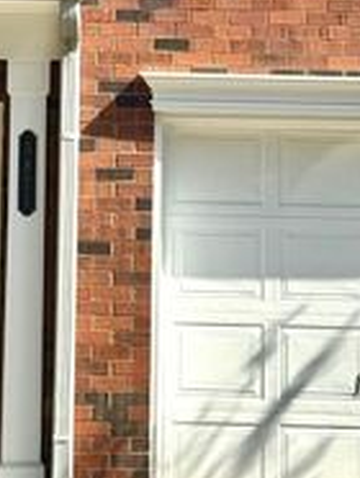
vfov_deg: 11.2
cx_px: 100
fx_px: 2380
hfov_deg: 8.6
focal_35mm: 172
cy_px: -127
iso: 64
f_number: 1.78
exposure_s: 1/3425
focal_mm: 6.76
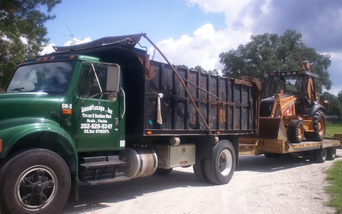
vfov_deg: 32.8
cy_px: 106
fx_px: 363
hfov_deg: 50.4
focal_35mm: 39
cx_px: 169
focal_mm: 6
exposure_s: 1/461
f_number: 4.5
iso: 100
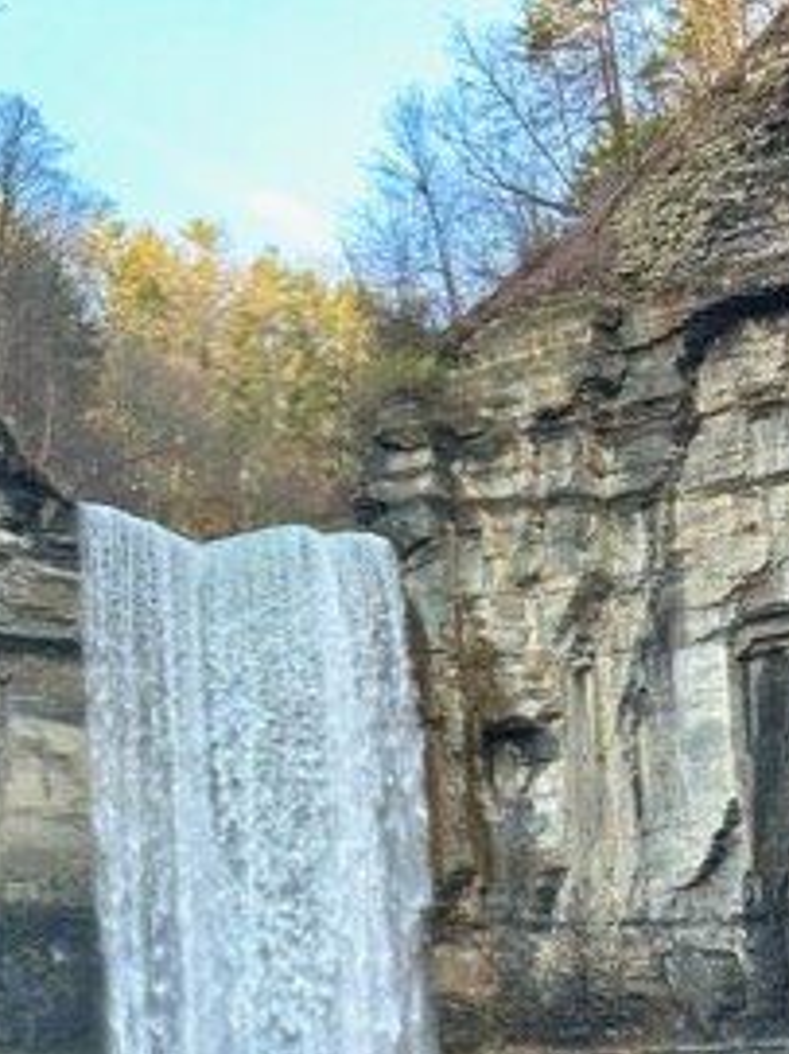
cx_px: 245
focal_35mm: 85
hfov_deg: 17.3
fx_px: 2585
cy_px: 895
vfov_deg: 22.6
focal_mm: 6.86
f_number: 1.78
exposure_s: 1/131
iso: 50
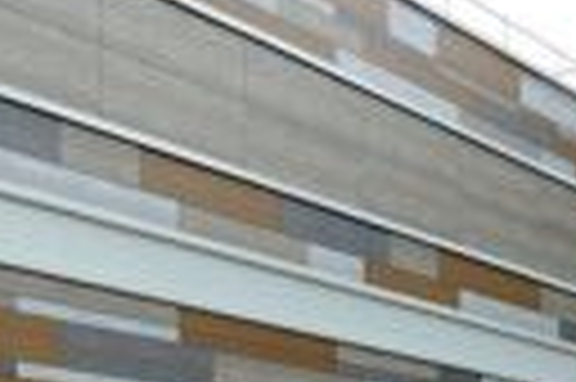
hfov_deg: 21.5
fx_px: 1502
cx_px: 140
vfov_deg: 13.2
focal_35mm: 94
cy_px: 661
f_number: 2.8
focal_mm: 9.12
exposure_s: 1/250
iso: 125
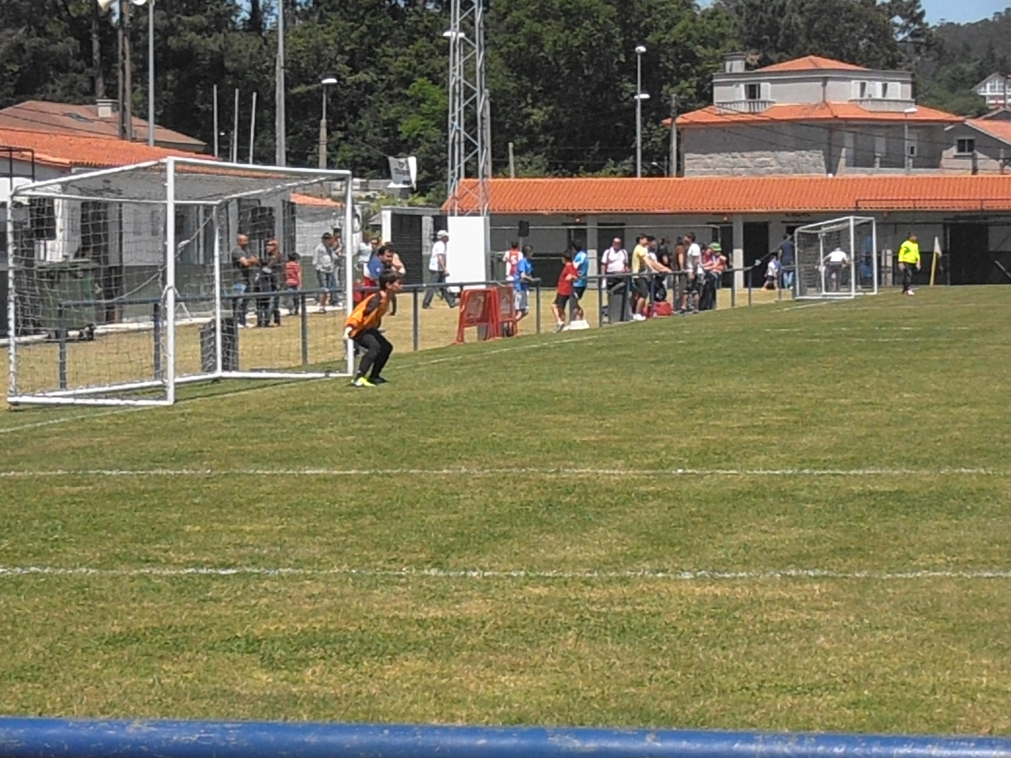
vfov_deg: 10.7
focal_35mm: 138
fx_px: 4030
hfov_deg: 14.3
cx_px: 506
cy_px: 379
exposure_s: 1/320
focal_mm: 24.39
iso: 400
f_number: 15
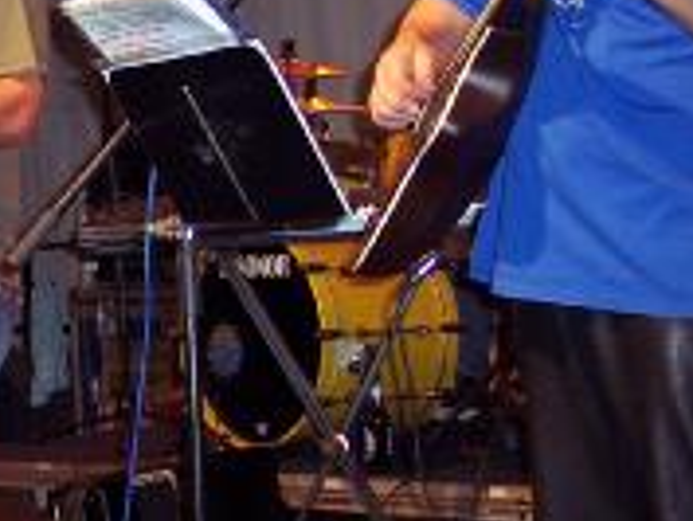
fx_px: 2204
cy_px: 233
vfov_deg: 13.5
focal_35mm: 110
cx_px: -129
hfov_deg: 17.1
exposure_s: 1/60
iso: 140
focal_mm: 8
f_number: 2.8
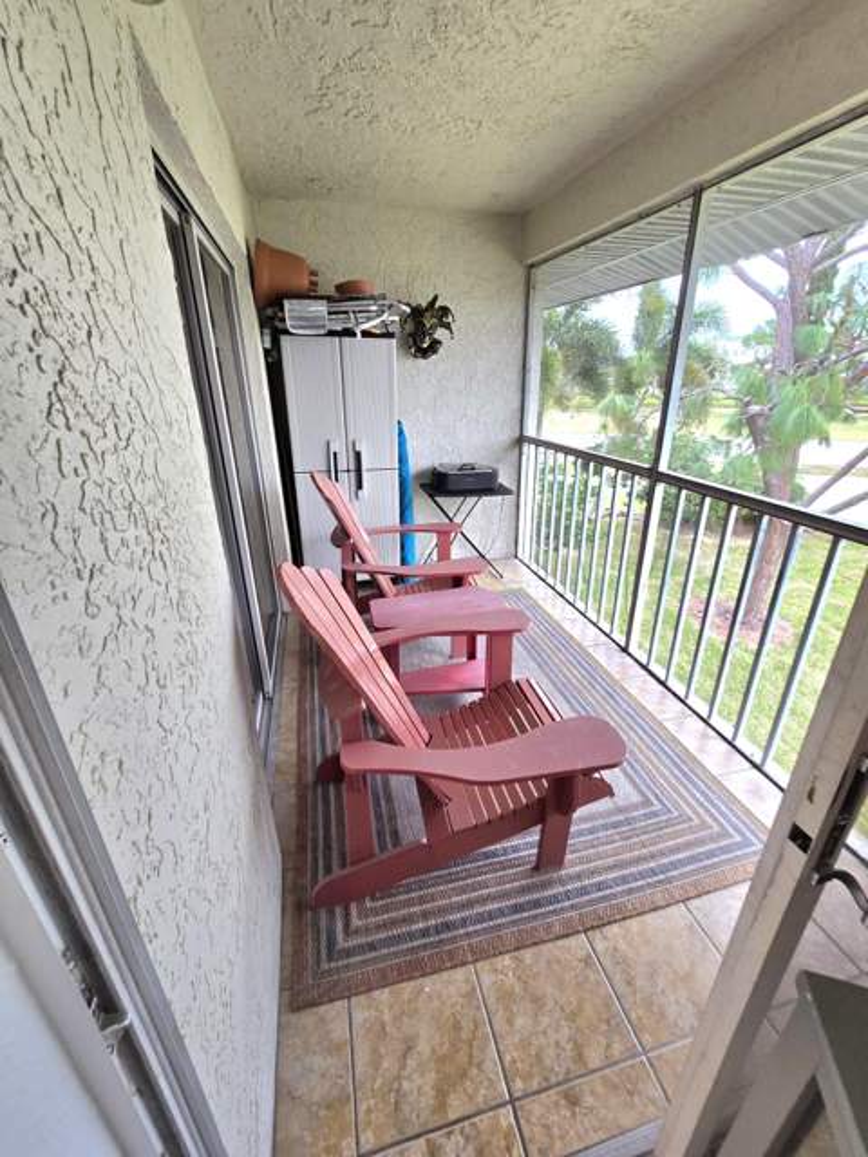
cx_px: 434
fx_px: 435
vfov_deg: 106.2
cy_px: 578
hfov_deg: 89.9
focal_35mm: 13
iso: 125
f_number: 2.2
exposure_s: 1/60.2
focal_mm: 2.2
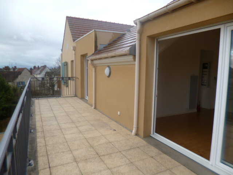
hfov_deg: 71.6
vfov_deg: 56.8
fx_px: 162
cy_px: 88
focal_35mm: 24
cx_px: 116
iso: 100
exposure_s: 1/125
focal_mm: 4.3
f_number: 2.5
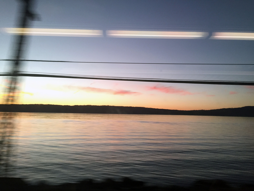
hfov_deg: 61.7
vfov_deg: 48.2
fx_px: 213
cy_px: 96
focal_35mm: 29
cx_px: 127
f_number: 2.2
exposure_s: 1/30
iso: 125
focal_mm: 4.15
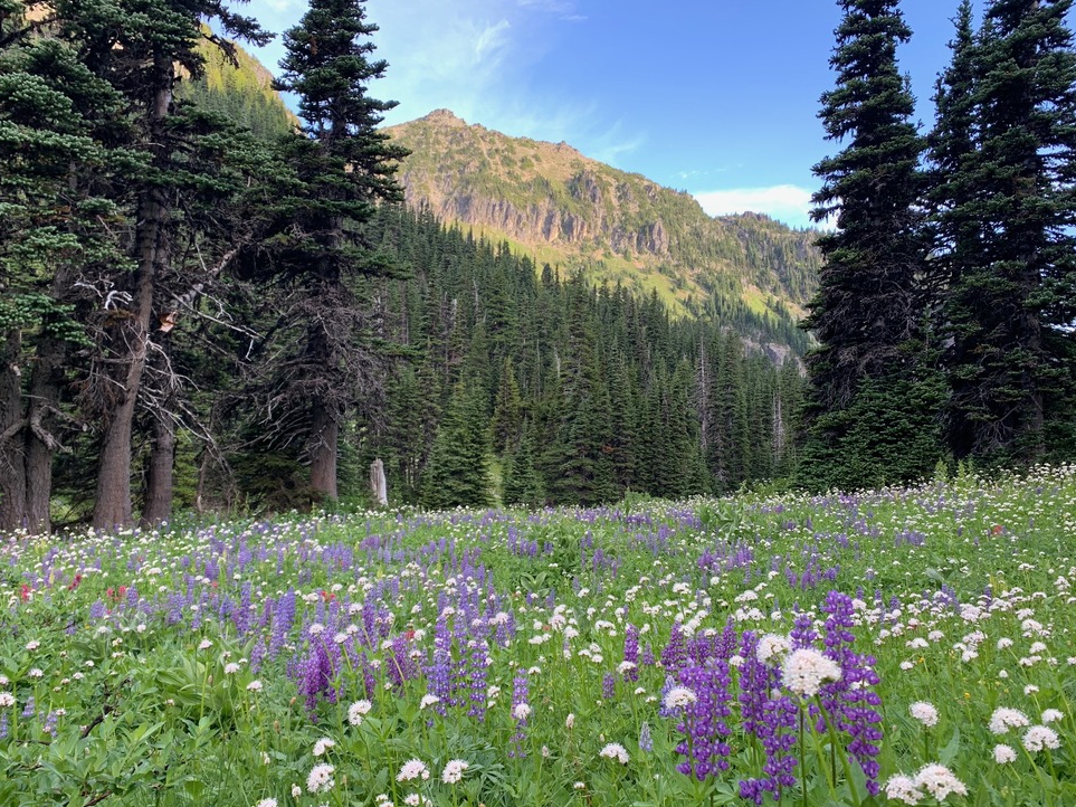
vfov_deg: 51.3
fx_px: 839
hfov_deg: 65.3
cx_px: 526
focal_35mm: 27
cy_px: 415
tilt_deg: -0.3
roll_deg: -1.4
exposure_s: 1/122
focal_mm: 4.25
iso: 32
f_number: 1.8
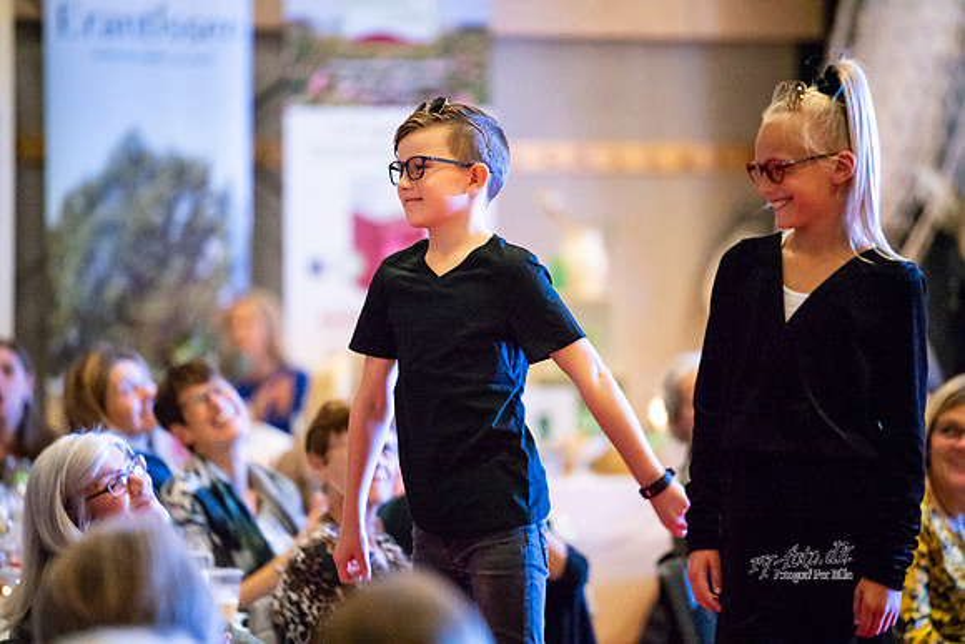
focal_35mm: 200
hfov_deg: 10.3
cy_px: 322
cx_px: 482
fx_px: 5362
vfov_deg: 6.9
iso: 20000
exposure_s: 1/200
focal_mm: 200
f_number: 2.8
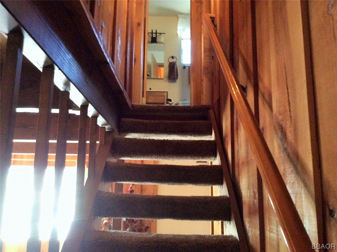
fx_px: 311
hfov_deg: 56.9
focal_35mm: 32
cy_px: 126
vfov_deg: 44.0
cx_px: 168
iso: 250
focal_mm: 3.3
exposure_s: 1/15
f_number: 2.4
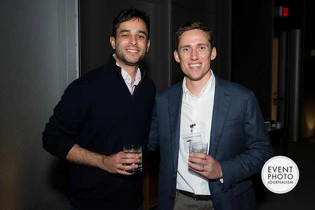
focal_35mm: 39
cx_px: 156
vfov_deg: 34.2
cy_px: 104
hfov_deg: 49.5
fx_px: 341
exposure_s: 1/125
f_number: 5.6
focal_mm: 38
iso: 1250
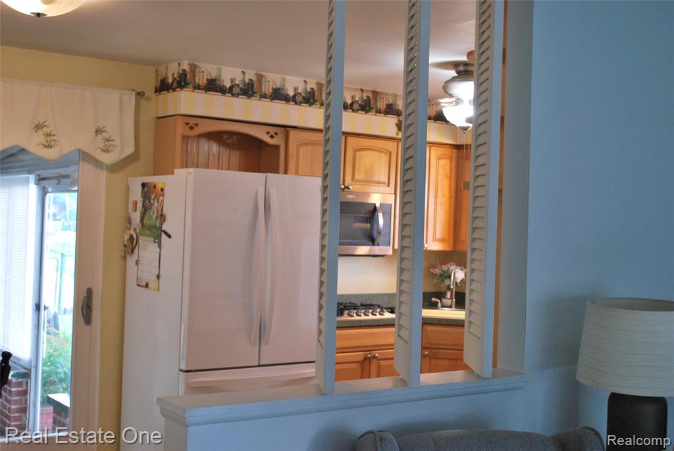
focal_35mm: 48
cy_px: 226
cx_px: 337
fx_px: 900
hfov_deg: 41.1
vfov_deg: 28.1
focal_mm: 32
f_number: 4.8
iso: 400
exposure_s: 1/25
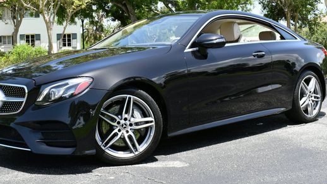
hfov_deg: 36.6
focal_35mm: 57
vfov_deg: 20.9
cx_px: 146
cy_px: 53
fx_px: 494
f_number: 7.1
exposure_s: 1/250
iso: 200
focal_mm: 22
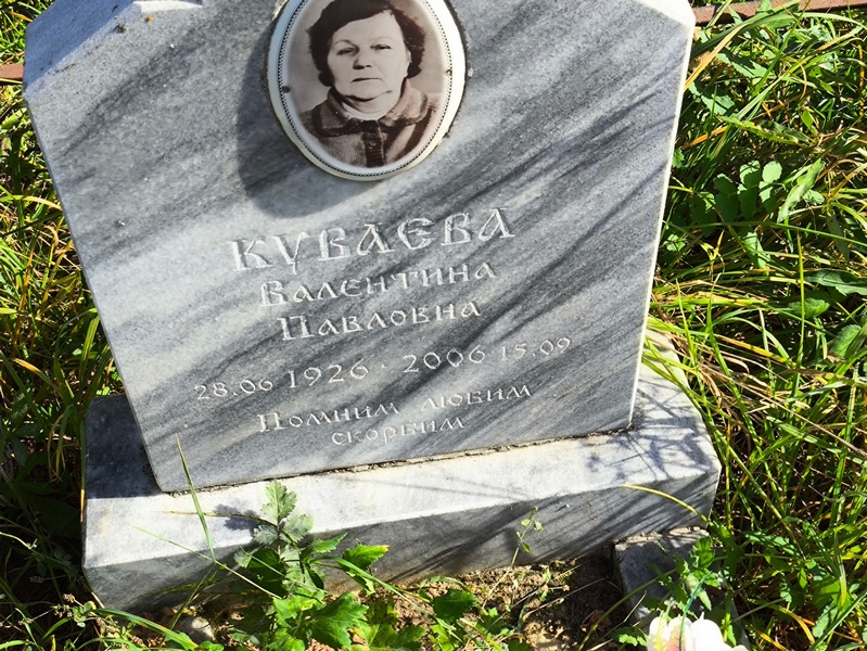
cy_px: 326
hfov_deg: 38.2
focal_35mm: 50
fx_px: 1253
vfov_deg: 29.1
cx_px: 434
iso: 50
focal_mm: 4.71
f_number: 1.7
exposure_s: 1/832
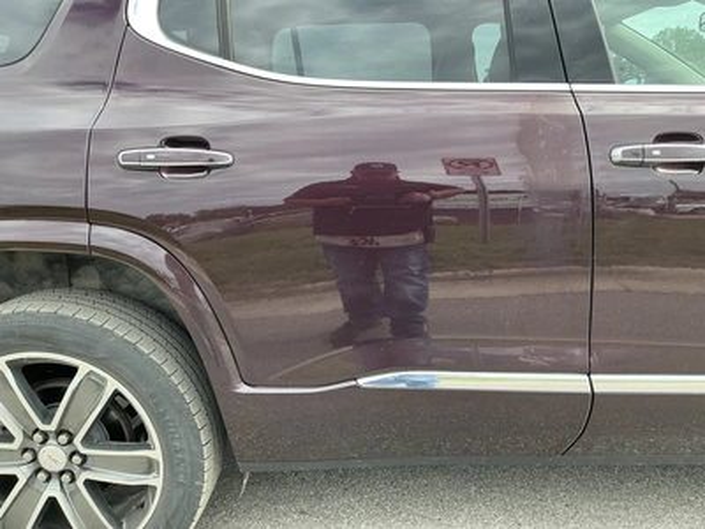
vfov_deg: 49.7
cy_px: 264
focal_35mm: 28
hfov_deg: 63.4
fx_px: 570
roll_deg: +2.0
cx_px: 352
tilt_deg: -12.6
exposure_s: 1/200
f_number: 1.8
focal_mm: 3
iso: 20
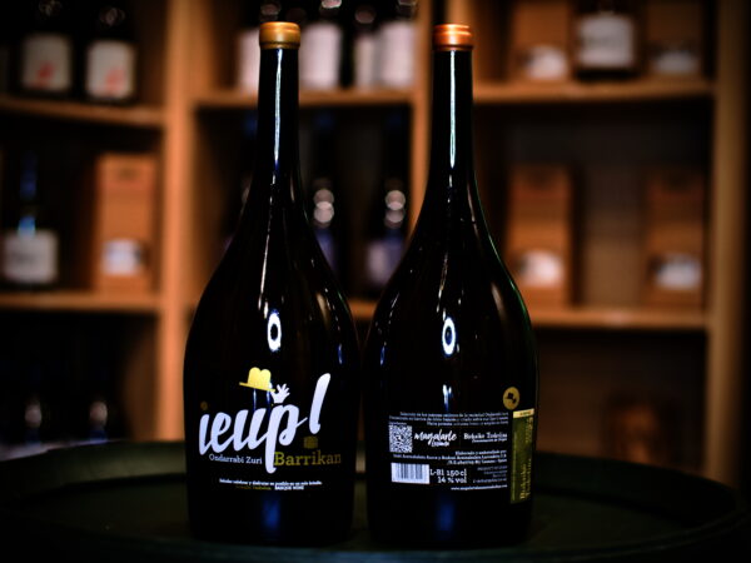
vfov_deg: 22.9
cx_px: 376
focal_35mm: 64
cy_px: 282
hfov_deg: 30.3
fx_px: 1388
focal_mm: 32
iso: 2000
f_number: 2
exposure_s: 1/640
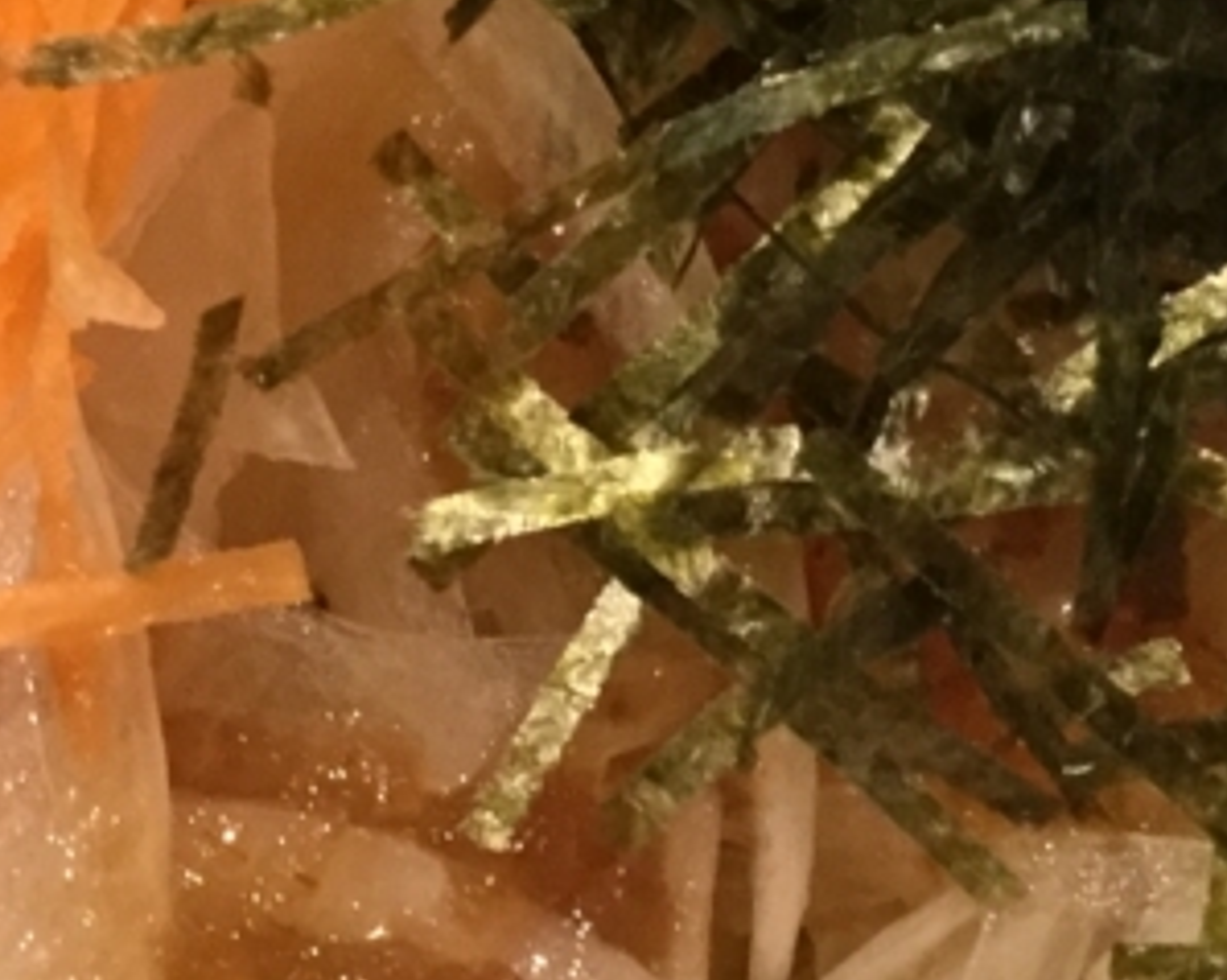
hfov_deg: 18.5
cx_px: 683
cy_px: 124
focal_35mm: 104
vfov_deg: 14.7
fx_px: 3774
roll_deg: -0.6
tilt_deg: -43.6
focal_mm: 3.3
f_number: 2.4
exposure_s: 1/24
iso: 200
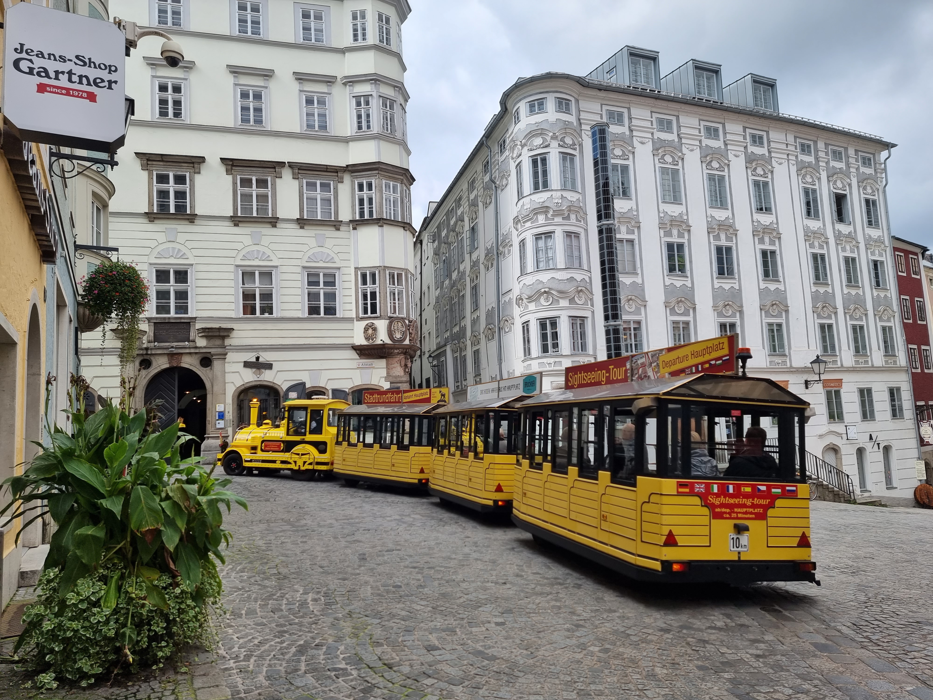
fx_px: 647
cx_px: 466
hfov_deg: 71.6
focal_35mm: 24
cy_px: 350
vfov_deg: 56.8
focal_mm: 6.7
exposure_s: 1/672
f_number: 1.8
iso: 50
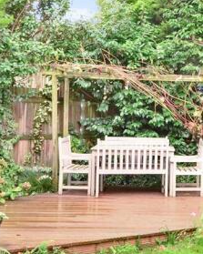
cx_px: 211
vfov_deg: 28.7
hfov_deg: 22.1
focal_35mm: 66
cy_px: 104
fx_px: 496
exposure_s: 1/2.5
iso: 200
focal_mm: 20
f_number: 13
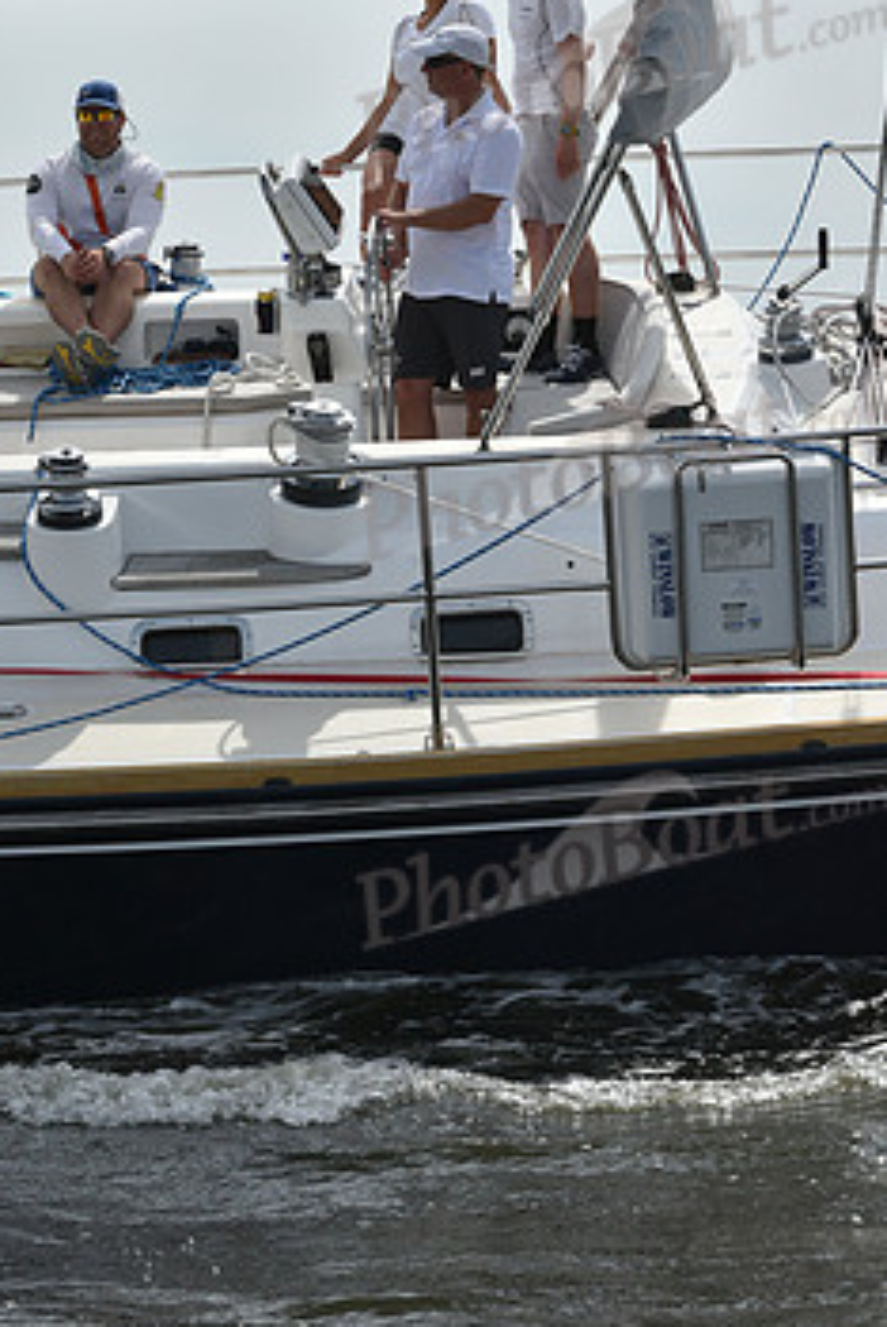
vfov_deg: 17.5
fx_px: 4278
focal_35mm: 116
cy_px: 322
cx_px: 161
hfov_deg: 11.8
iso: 320
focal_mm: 70
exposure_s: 1/1600
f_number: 9
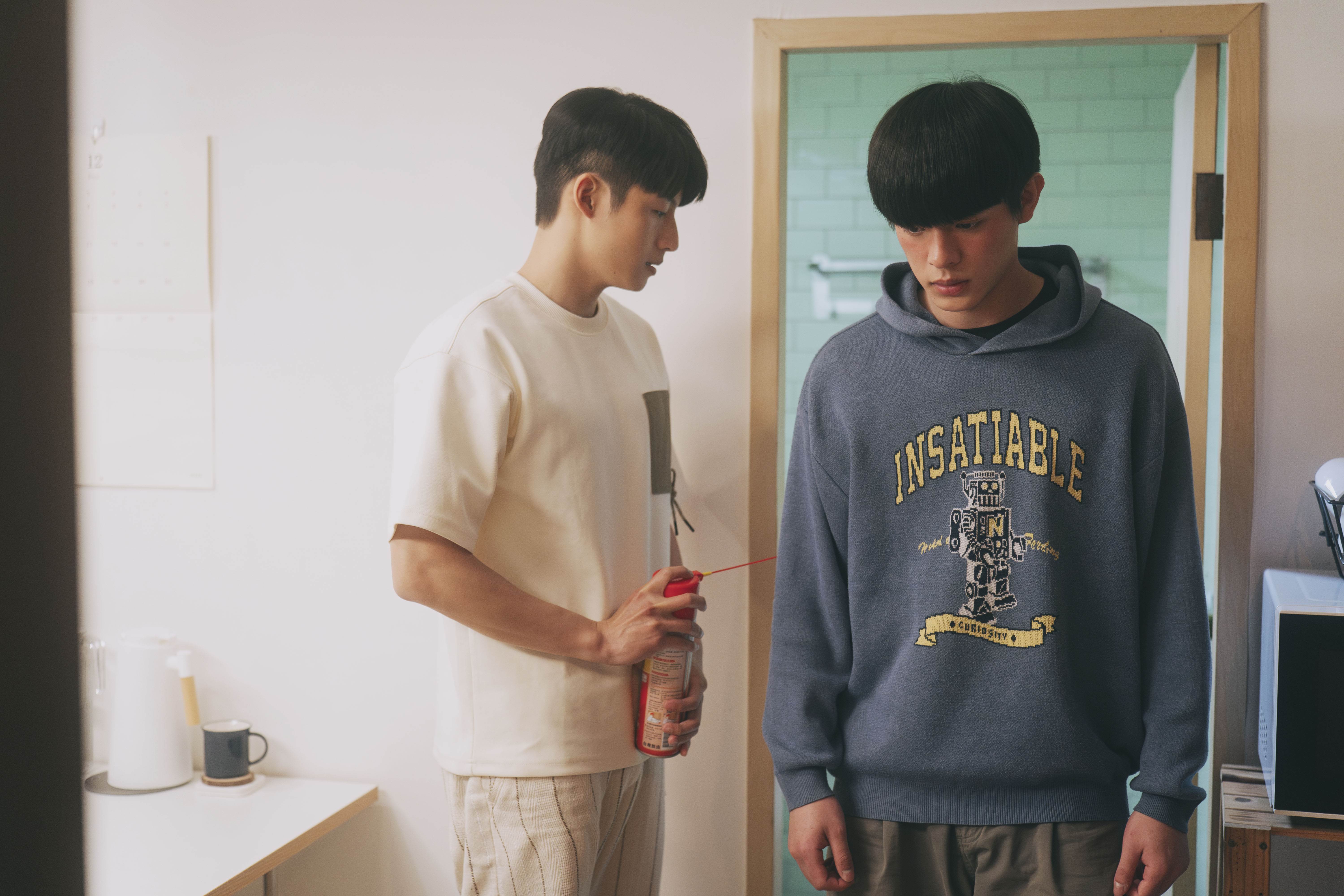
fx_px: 1680
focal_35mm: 45
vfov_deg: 29.9
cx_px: 672
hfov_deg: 43.6
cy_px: 448
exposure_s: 1/160
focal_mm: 45
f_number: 2.2
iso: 1600
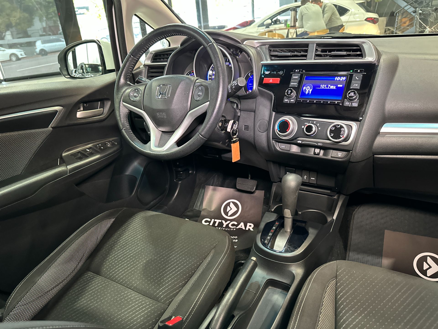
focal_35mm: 24
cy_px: 164
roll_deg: +4.4
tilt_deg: -24.3
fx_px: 304
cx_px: 219
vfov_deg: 56.8
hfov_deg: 71.6
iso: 1000
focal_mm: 6.86
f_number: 1.78
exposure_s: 1/50
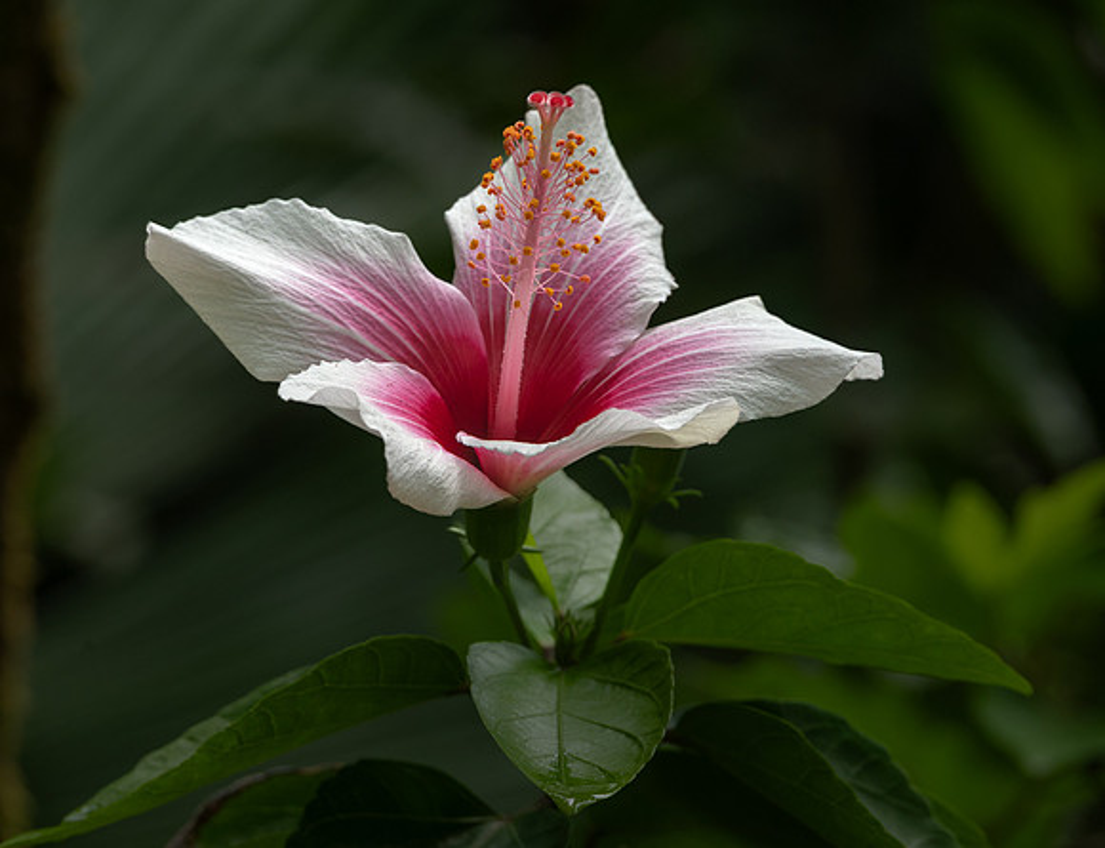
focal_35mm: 311
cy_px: 325
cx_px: 321
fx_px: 10016
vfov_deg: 4.8
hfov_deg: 6.3
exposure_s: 1/400
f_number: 11
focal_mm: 220
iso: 400
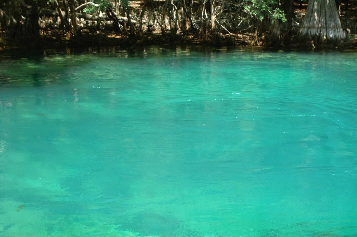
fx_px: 783
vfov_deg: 17.2
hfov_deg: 25.7
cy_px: 130
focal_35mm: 79
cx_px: 180
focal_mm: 42
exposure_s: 1/60
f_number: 4
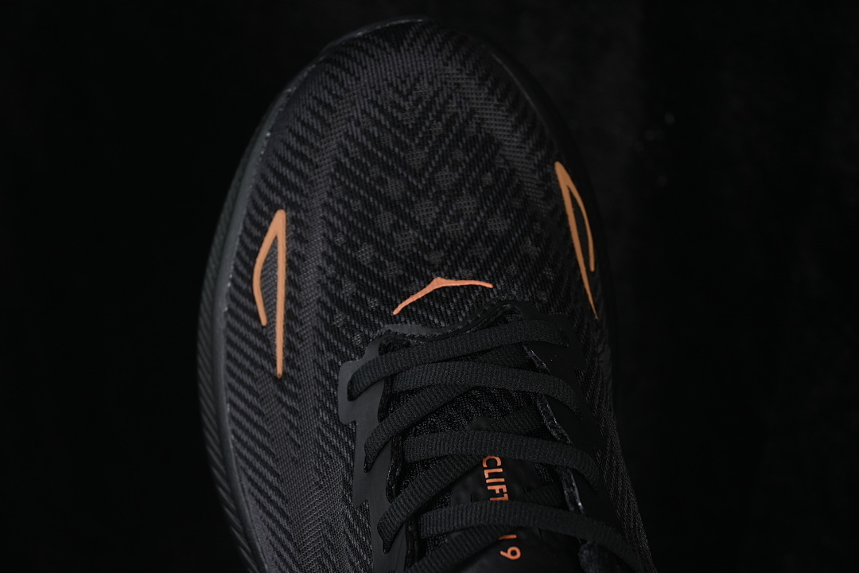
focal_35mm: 75
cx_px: 430
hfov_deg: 27.0
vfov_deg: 18.2
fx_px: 1789
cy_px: 286
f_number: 6.3
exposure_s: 1/50
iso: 160
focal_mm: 50
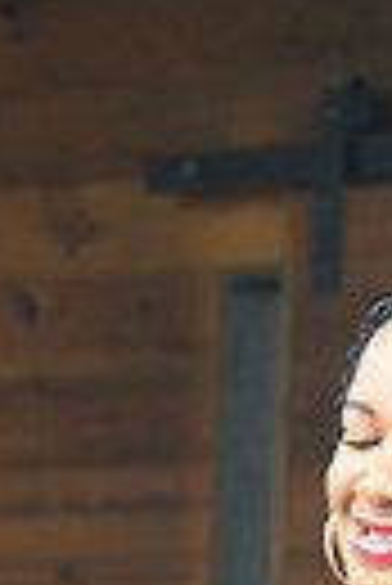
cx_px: -59
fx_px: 10164
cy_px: 999
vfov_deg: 3.3
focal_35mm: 624
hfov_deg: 2.2
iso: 1600
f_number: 8
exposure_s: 1/250
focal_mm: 180
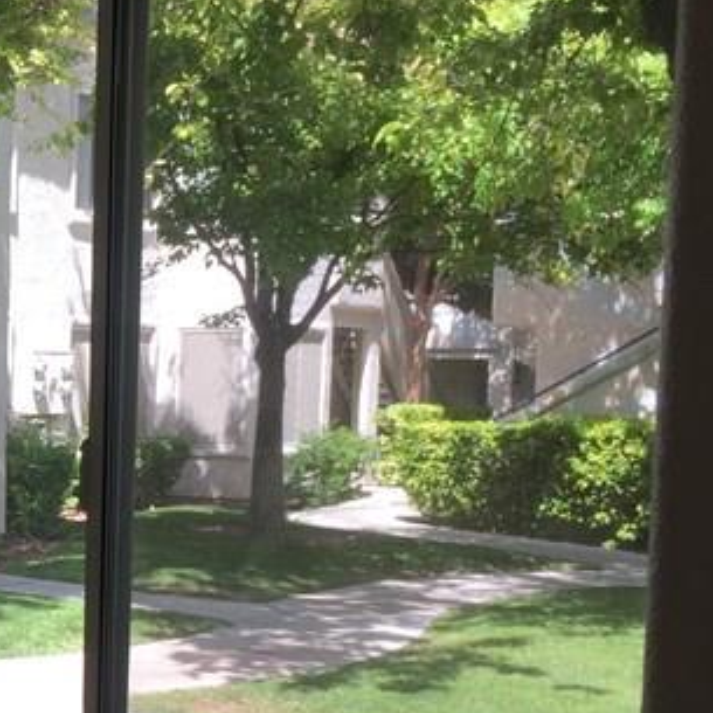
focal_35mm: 86
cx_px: -217
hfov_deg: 18.7
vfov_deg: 19.9
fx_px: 2004
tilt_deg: -5.7
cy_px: 608
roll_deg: +1.2
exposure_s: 1/335
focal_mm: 4.15
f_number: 2.2
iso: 32
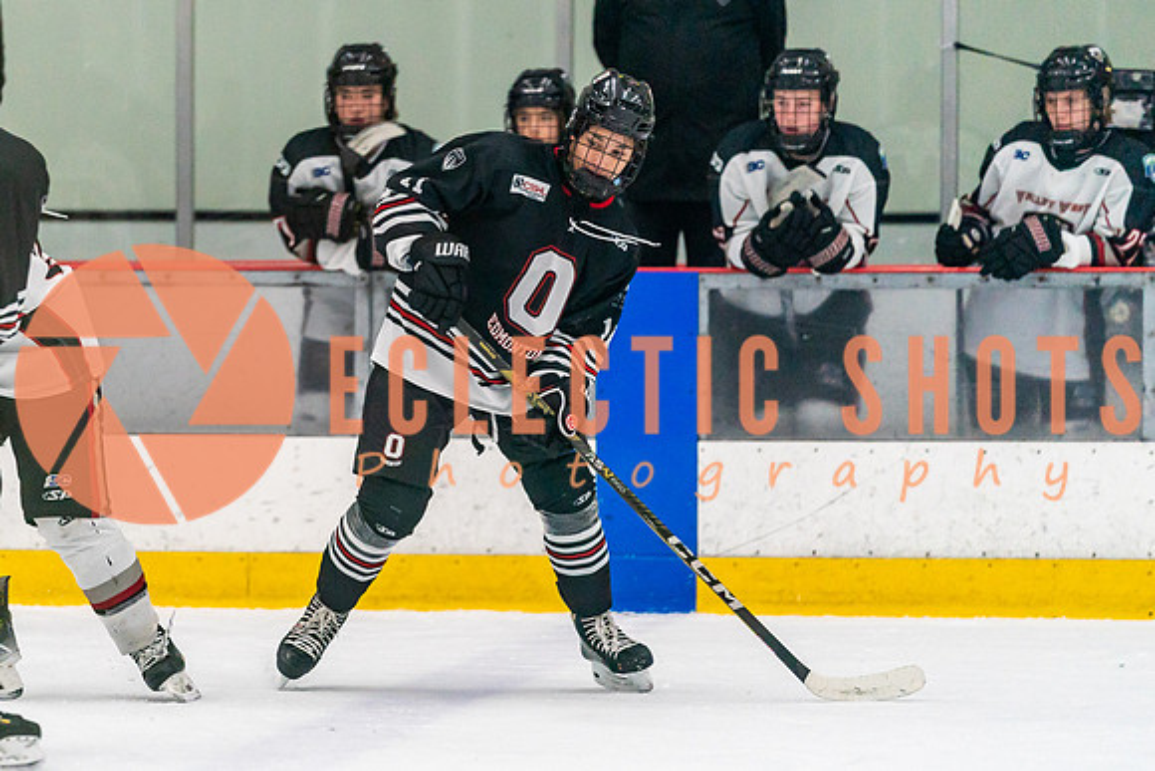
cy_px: 418
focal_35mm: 273
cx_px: 367
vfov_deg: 5.0
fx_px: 8758
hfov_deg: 7.5
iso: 3200
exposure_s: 1/1250
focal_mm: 200
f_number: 2.8
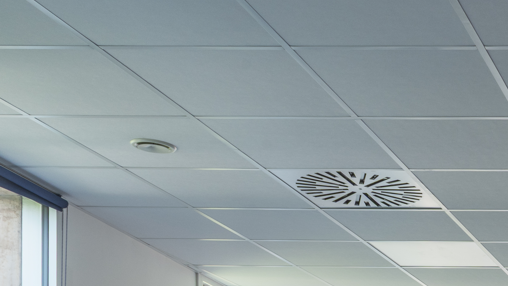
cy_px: 516
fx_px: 1037
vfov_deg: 13.9
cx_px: 665
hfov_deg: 24.1
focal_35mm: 77
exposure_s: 1/6
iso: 100
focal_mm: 24
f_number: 11
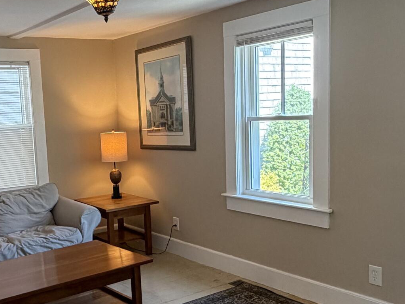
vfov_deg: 35.1
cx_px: 88
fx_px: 480
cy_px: 167
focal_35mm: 41
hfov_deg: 43.8
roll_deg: +4.0
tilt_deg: -7.1
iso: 160
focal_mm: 2.22
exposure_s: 1/60
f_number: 2.2
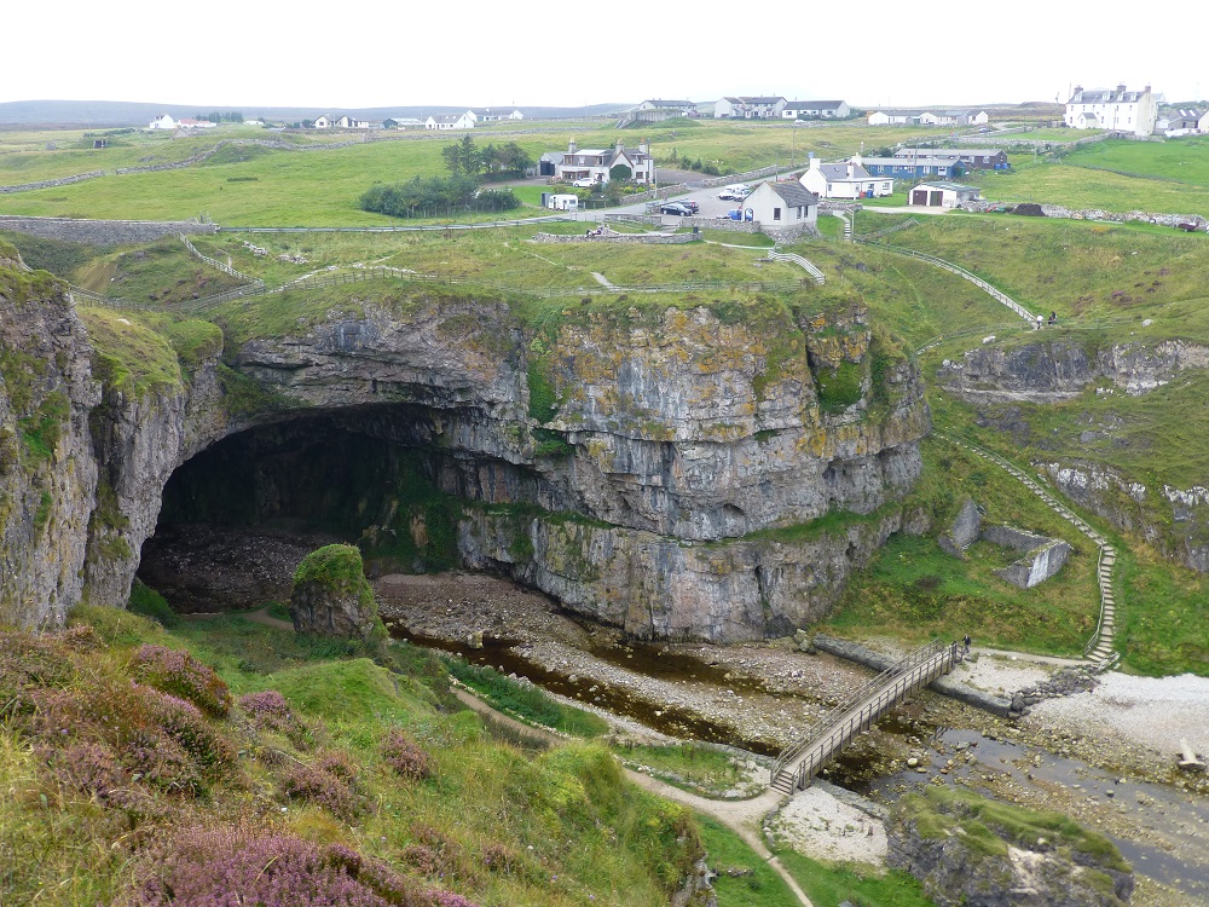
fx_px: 1048
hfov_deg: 60.0
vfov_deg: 46.8
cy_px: 454
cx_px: 604
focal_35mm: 30
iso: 100
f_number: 4
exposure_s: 1/200
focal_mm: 5.4
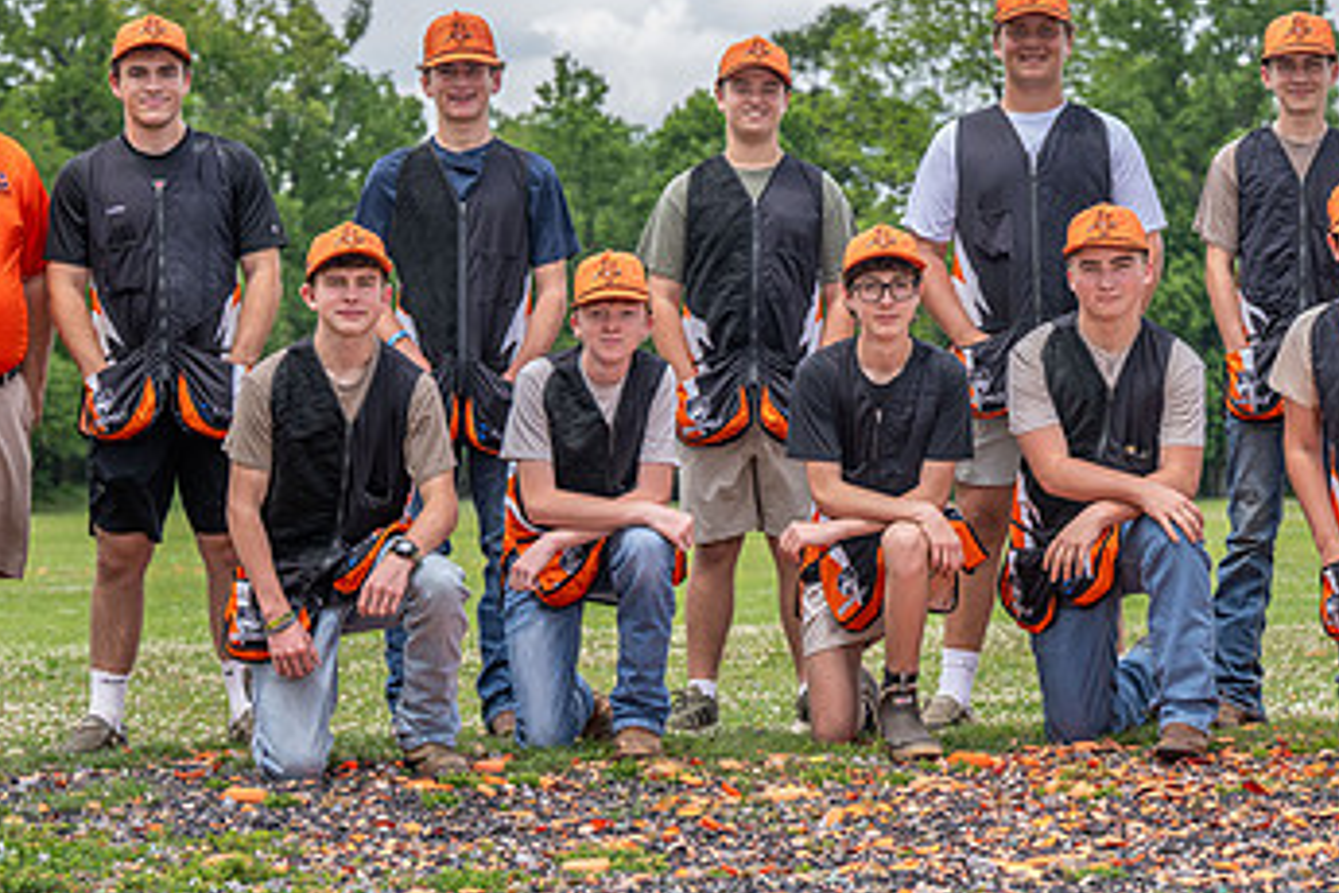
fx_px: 4946
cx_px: 776
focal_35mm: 133
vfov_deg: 10.3
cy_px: 289
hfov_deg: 15.4
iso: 32
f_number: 5
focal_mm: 79
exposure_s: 1/200
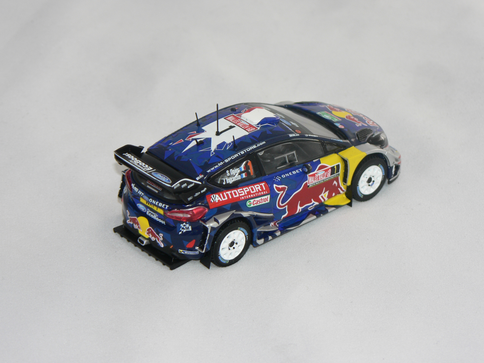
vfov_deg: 10.3
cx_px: 242
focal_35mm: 144
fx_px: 2013
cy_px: 182
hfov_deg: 13.7
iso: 80
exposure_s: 1/60
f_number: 3.3
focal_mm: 24.1
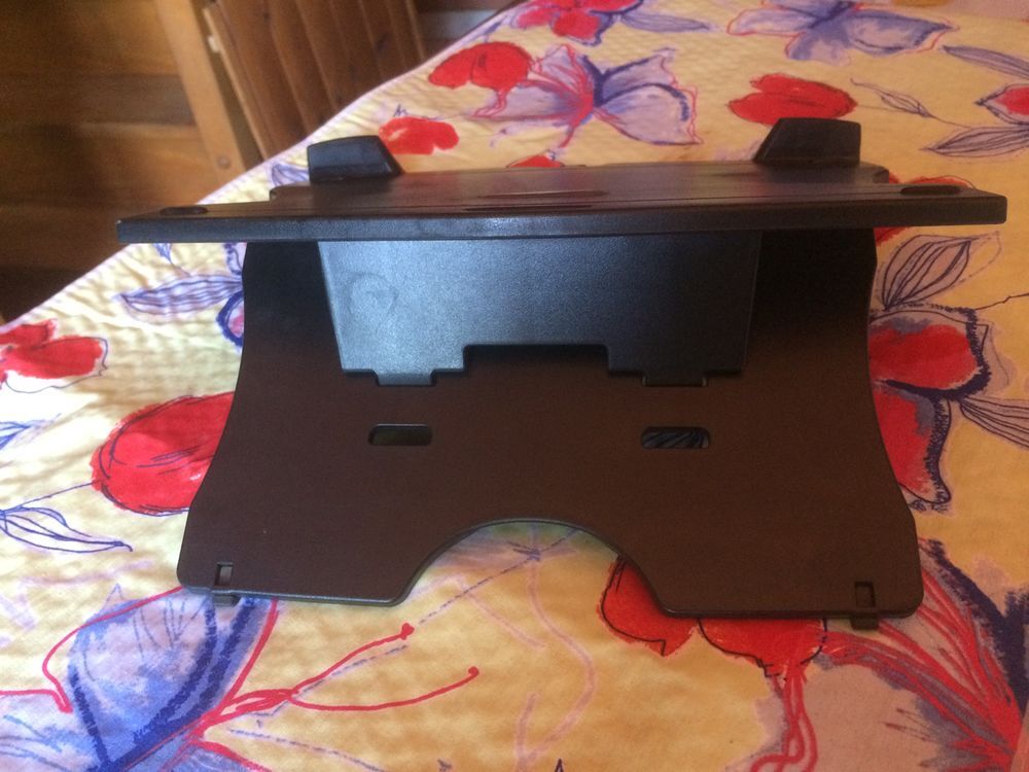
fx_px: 862
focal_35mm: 29
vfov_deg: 48.2
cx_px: 514
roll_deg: +8.0
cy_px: 386
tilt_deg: -41.5
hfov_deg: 61.7
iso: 320
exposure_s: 1/17
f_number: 2.2
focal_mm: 4.15
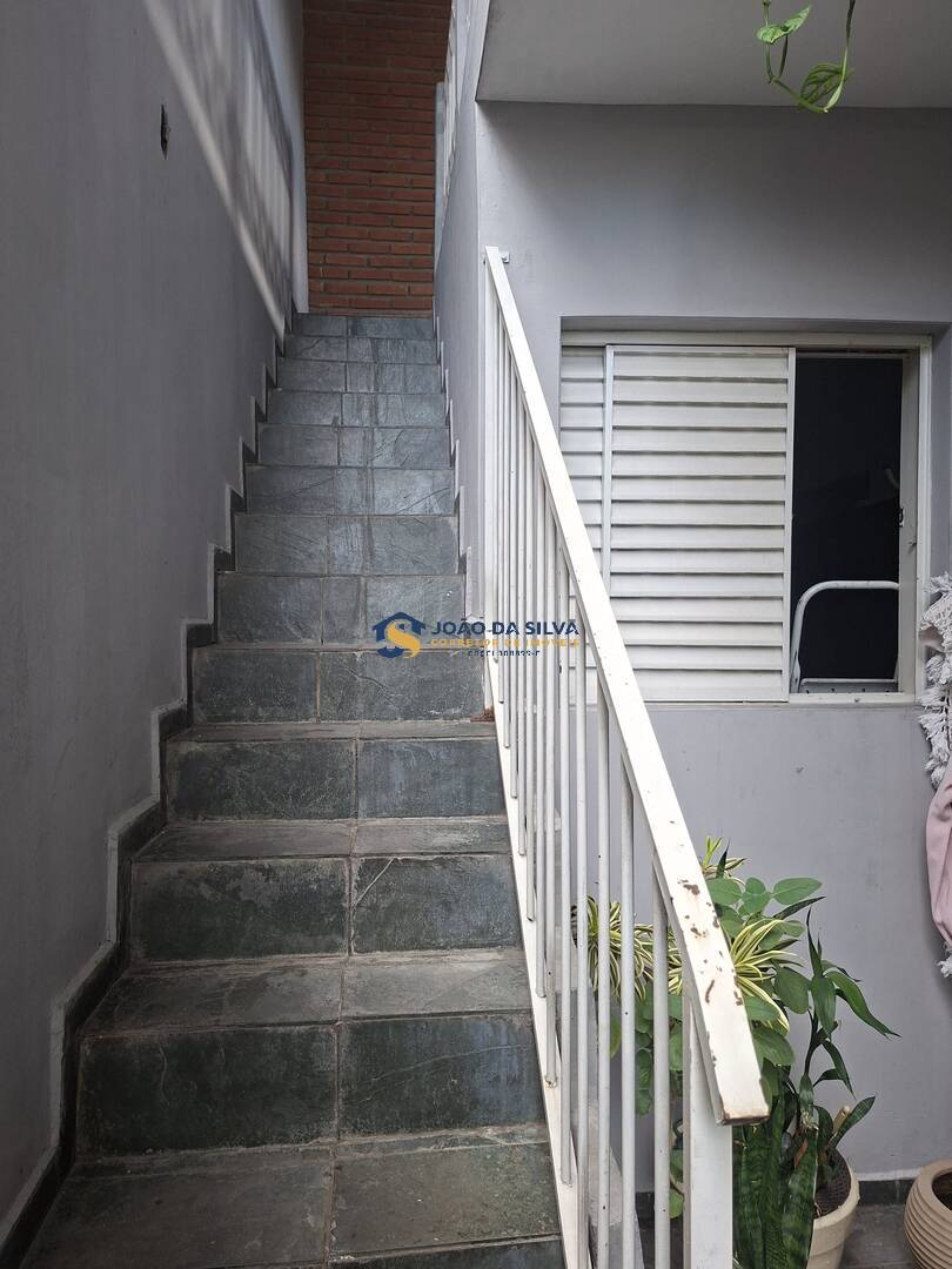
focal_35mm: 23
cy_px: 634
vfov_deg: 73.9
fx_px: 843
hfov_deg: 58.9
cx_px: 476
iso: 200
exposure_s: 1/120
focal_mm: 5.54
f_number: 1.8
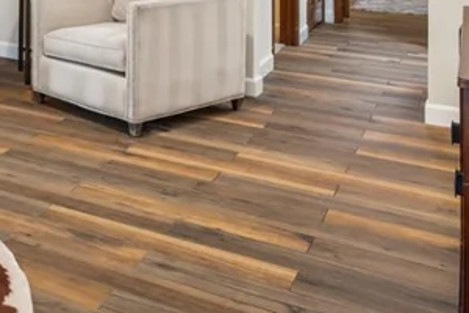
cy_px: -113
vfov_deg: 20.9
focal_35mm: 58
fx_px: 756
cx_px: -59
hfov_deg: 30.5
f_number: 8
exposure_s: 2.5
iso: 400
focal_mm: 17
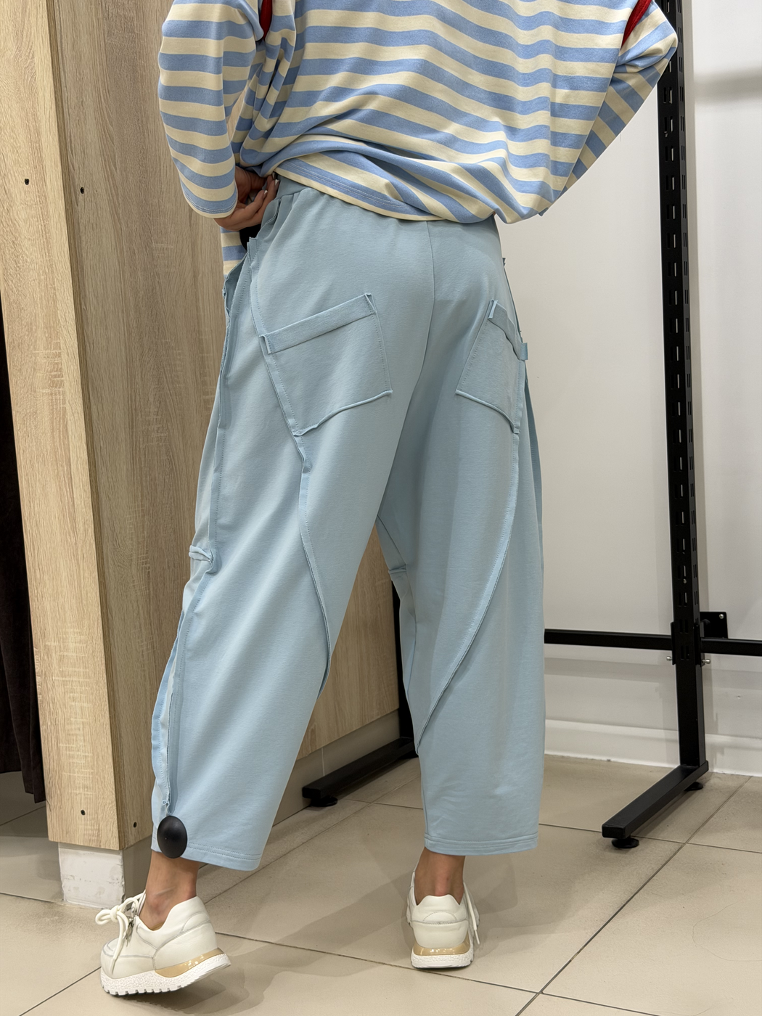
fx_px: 1409
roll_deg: +3.8
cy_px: 508
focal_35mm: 48
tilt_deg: -6.8
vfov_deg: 39.7
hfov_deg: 30.3
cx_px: 381
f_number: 1.78
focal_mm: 6.76
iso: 64
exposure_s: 1/100
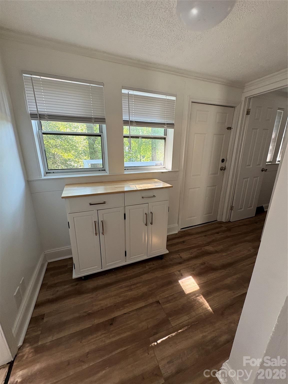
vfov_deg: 102.1
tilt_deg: -15.2
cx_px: 144
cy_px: 192
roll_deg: +0.4
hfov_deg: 85.7
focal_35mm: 14
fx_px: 155
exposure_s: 1/99
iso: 200
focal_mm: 2.22
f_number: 2.2
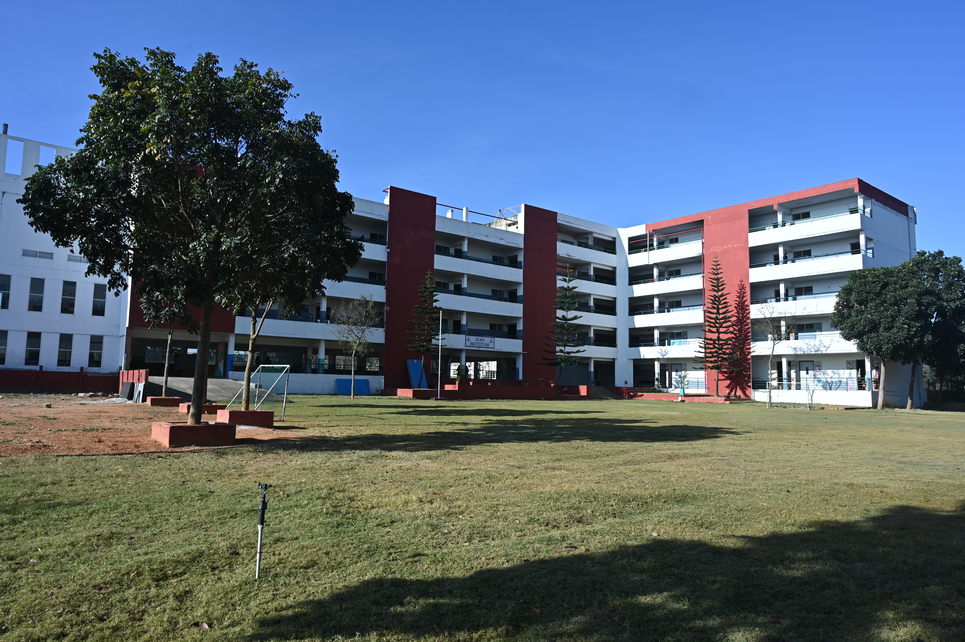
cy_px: 321
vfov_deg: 53.1
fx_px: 643
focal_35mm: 24
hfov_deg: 73.8
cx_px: 482
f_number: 16
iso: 250
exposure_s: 1/160
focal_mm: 24
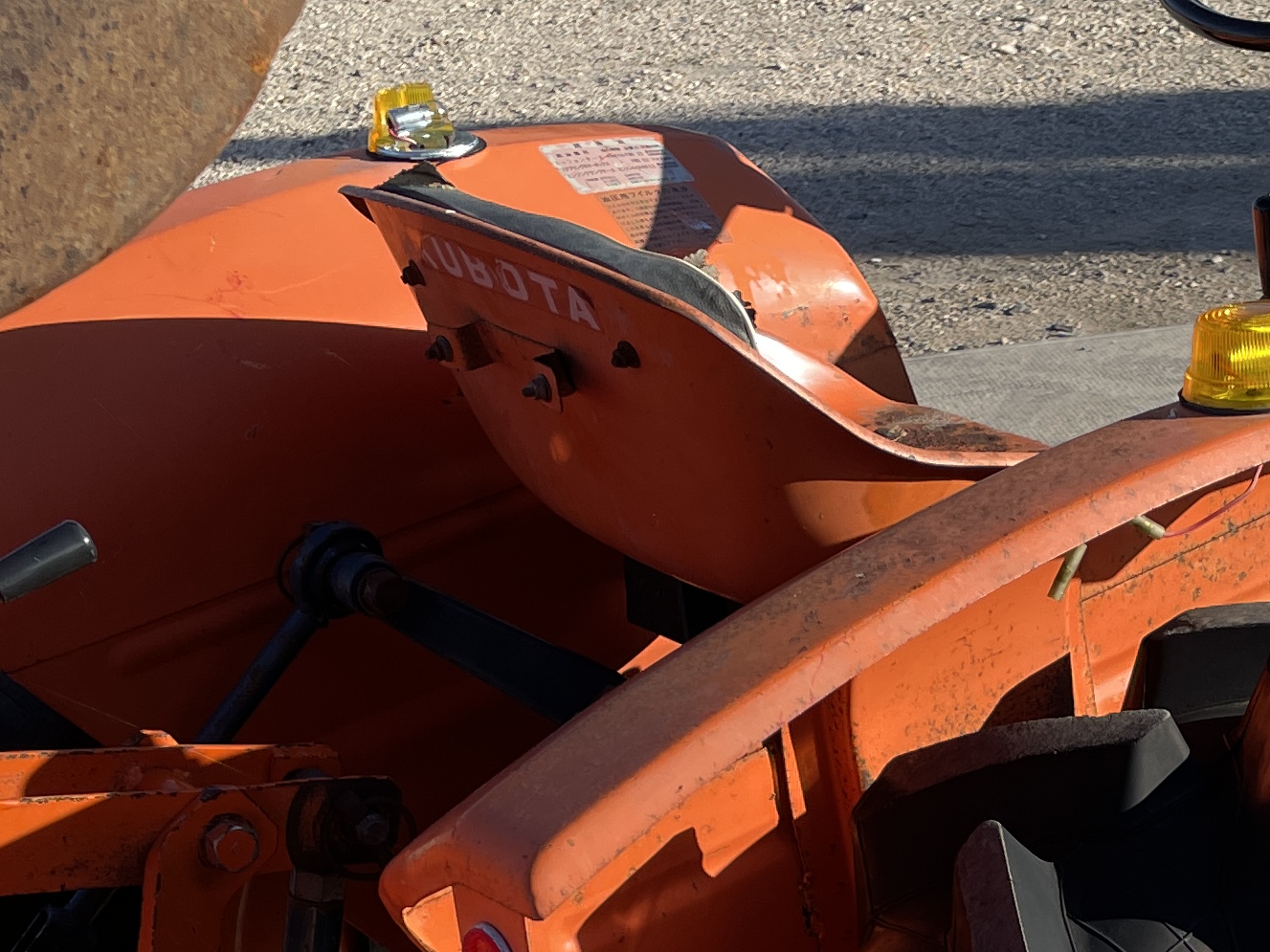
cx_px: 1136
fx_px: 2898
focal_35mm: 79
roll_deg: +2.3
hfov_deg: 24.1
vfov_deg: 18.2
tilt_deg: -27.6
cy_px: 929
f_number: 1.6
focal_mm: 4.2
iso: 32
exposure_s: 1/1715
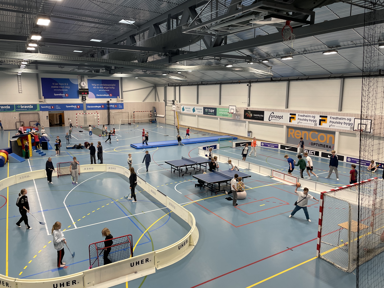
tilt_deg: -11.1
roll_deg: +0.6
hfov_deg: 67.3
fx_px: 288
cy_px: 144
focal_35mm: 26
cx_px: 192
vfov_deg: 53.1
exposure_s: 1/100
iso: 125
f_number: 1.6
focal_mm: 4.2
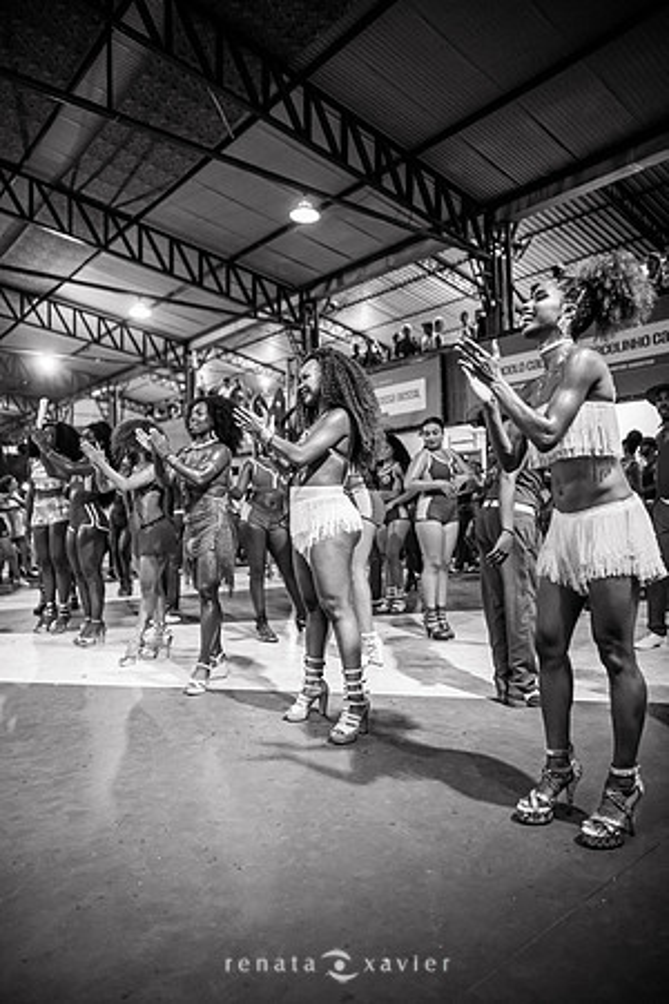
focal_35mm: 24
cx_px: 334
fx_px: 669
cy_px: 502
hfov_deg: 53.1
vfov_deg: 73.7
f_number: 1.8
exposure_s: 1/320
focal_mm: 24
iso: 1600
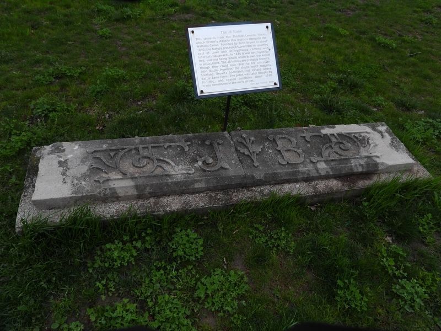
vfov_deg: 56.8
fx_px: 306
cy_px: 166
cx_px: 220
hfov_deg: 71.6
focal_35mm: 24
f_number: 2.8
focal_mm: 4.3
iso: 100
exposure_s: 1/1000
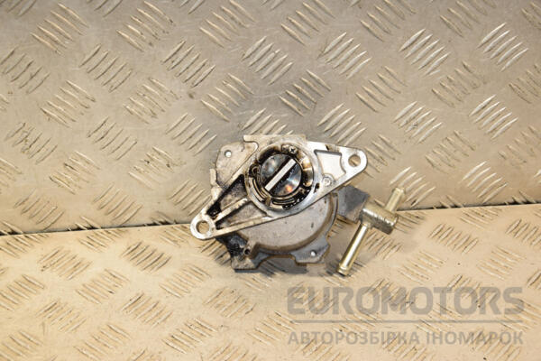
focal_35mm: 87
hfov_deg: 23.4
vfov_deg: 15.7
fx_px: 1307
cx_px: 270
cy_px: 180
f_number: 6.3
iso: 800
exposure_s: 1/200
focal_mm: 58
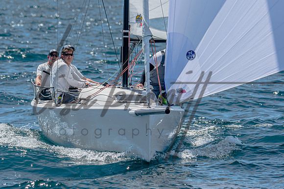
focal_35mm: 404
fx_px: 3188
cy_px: 106
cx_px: 126
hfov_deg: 5.1
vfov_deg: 3.4
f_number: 5.3
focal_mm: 240
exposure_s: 1/2000
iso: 200
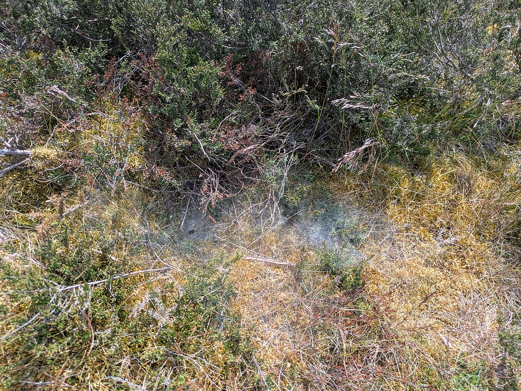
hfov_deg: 69.4
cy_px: 196
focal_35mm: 25
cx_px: 260
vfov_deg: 54.9
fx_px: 376
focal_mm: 5.43
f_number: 1.89
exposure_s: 1/464
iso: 45
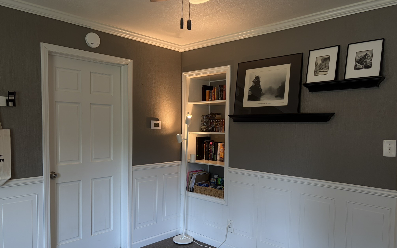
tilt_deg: -2.8
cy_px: 137
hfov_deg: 66.5
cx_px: 199
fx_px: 303
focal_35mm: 28
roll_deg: +0.1
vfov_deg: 44.5
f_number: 1.6
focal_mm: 5.96
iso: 80
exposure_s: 1/120
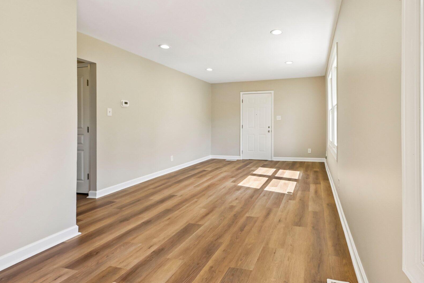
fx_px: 212
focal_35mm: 18
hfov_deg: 88.7
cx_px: 257
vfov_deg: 67.2
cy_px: 128
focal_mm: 14
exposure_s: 1/100
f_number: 8
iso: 100
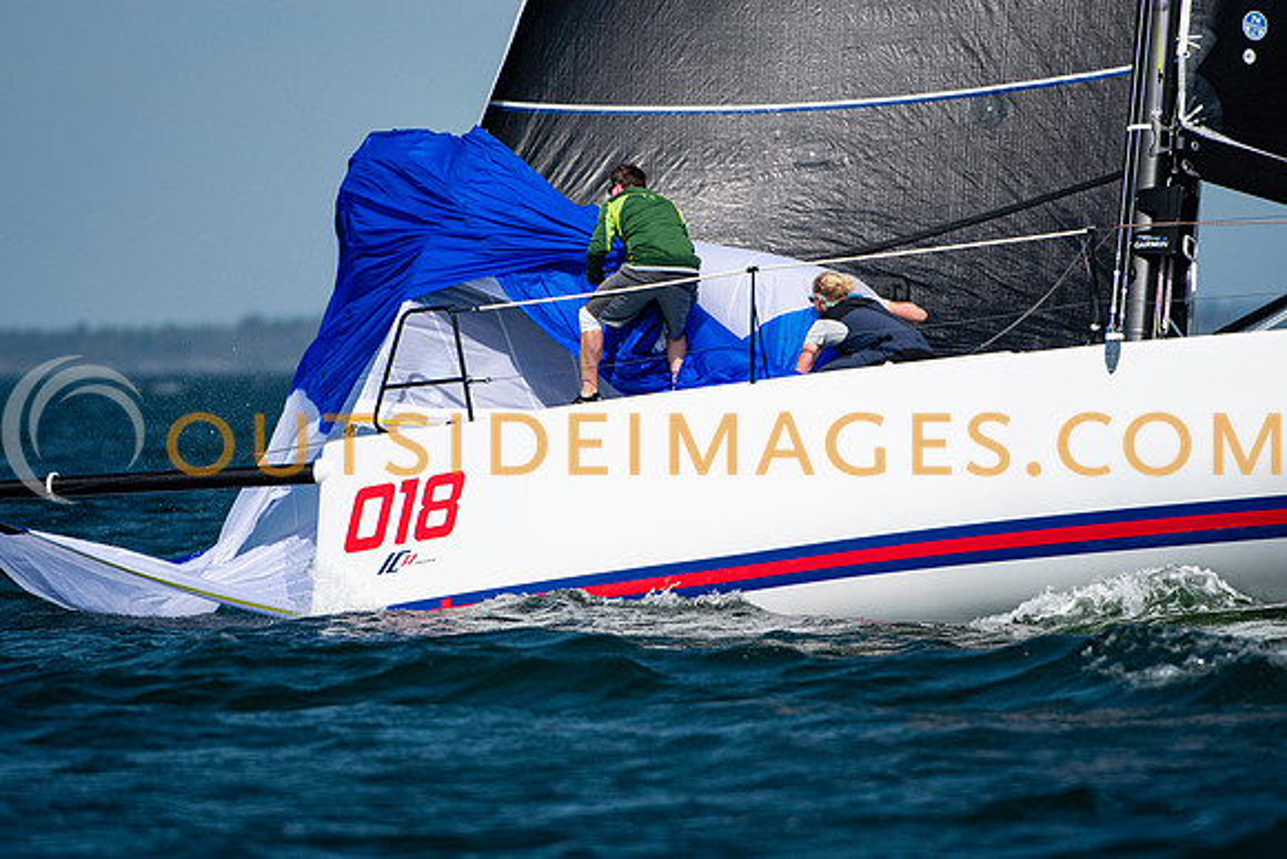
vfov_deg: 2.2
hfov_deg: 3.3
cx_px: 644
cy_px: 430
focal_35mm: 617
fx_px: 22064
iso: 320
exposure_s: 1/4000
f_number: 5
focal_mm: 400
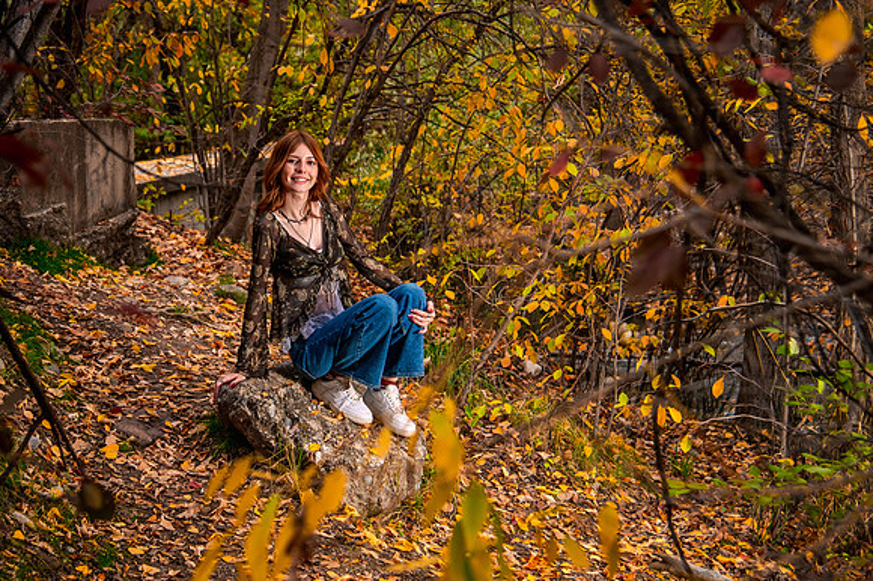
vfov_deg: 18.3
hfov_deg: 27.1
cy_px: 273
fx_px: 1805
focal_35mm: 74
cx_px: 304
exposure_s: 1/100
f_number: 4.5
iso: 1000
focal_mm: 55
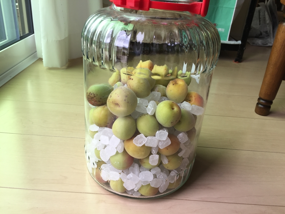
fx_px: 239
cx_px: 142
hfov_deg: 61.7
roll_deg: -5.3
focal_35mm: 29
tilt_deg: -28.6
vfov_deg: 48.2
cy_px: 107
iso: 32
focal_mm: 4.15
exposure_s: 1/128
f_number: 2.2
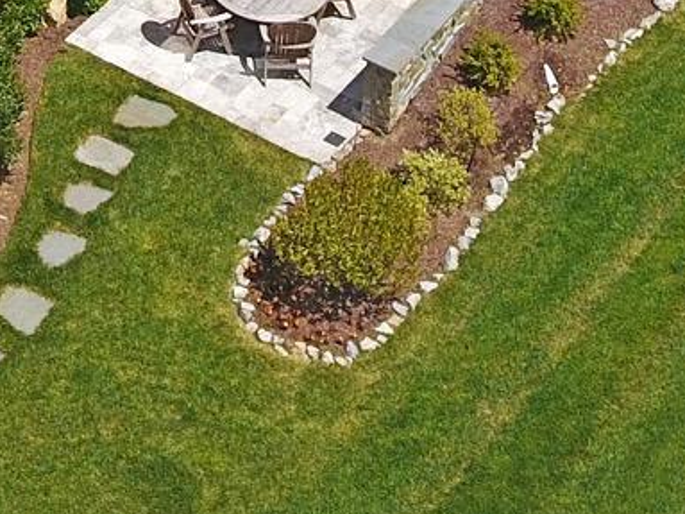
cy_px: -405
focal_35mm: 107
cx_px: 25
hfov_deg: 18.0
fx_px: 2117
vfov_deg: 12.6
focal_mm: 3.61
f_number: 2.8
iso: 100
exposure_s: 1/1580
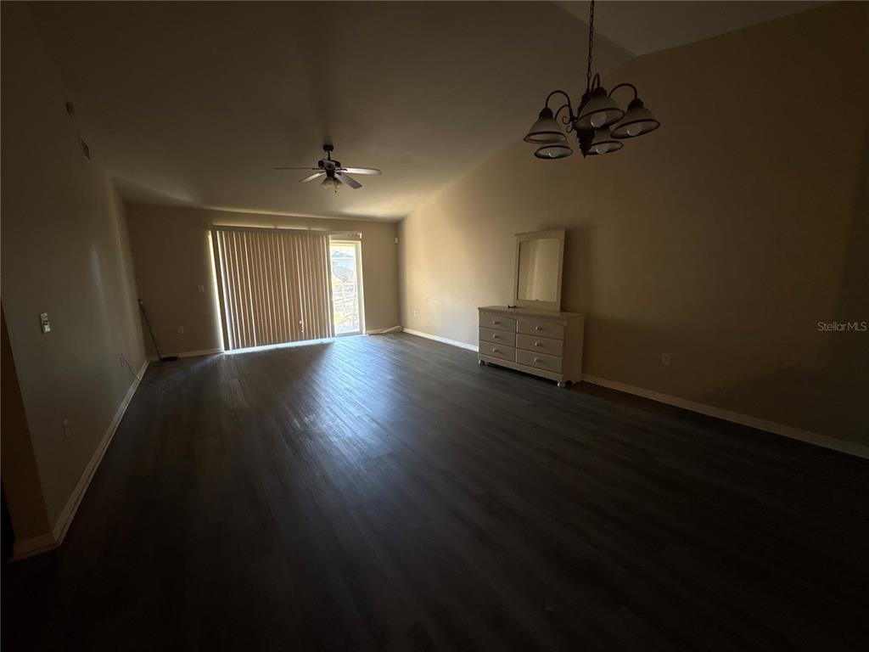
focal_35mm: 14
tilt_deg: -9.7
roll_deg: +0.9
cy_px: 326
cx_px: 434
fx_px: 351
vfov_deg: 85.7
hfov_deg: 102.1
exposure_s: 1/60
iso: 400
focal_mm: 2.22
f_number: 2.2
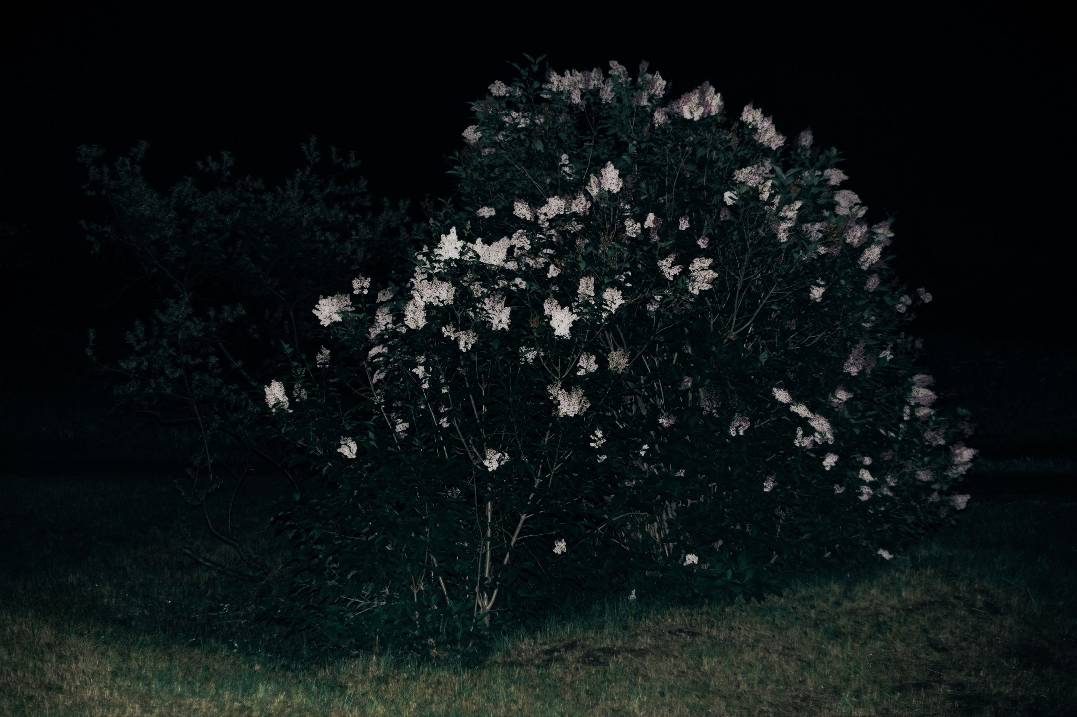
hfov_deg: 39.6
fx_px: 1495
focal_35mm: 50
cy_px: 358
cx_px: 538
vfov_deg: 27.0
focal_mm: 50
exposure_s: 1/60
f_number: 2
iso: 220
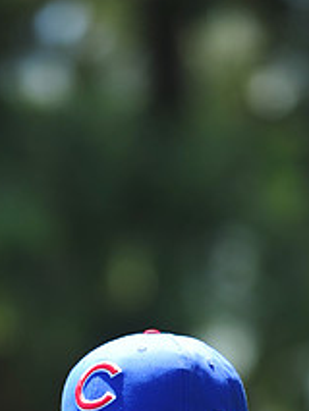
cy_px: 552
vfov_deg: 3.8
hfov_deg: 2.8
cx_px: 83
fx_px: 6219
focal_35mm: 523
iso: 200
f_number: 4.5
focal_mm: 200
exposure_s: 1/400
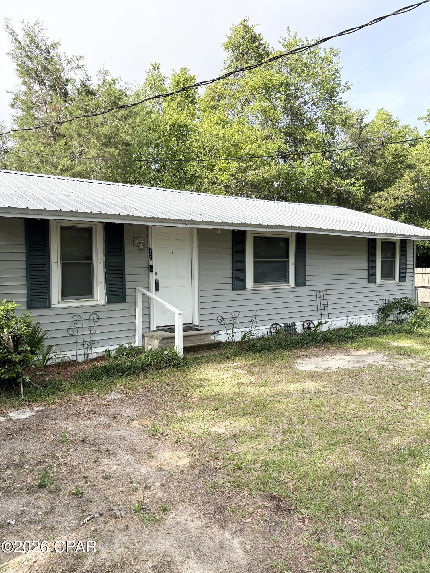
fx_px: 431
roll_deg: +0.9
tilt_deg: -1.9
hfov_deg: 53.1
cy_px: 286
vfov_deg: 67.3
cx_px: 215
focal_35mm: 26
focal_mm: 5.96
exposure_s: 1/1337
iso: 64
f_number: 1.6
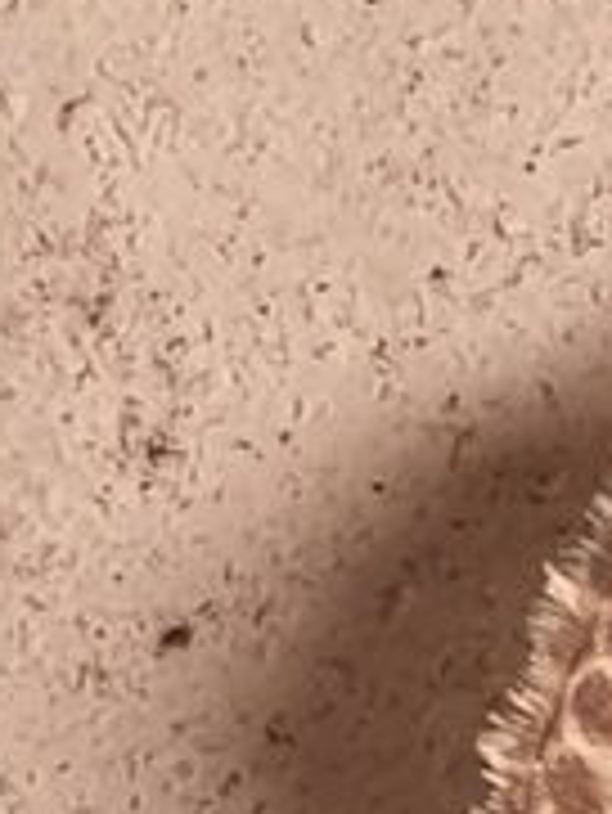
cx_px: 806
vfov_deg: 20.3
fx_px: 2166
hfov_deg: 15.3
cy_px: 904
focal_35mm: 92
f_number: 2.4
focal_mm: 4.3
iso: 64
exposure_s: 1/100
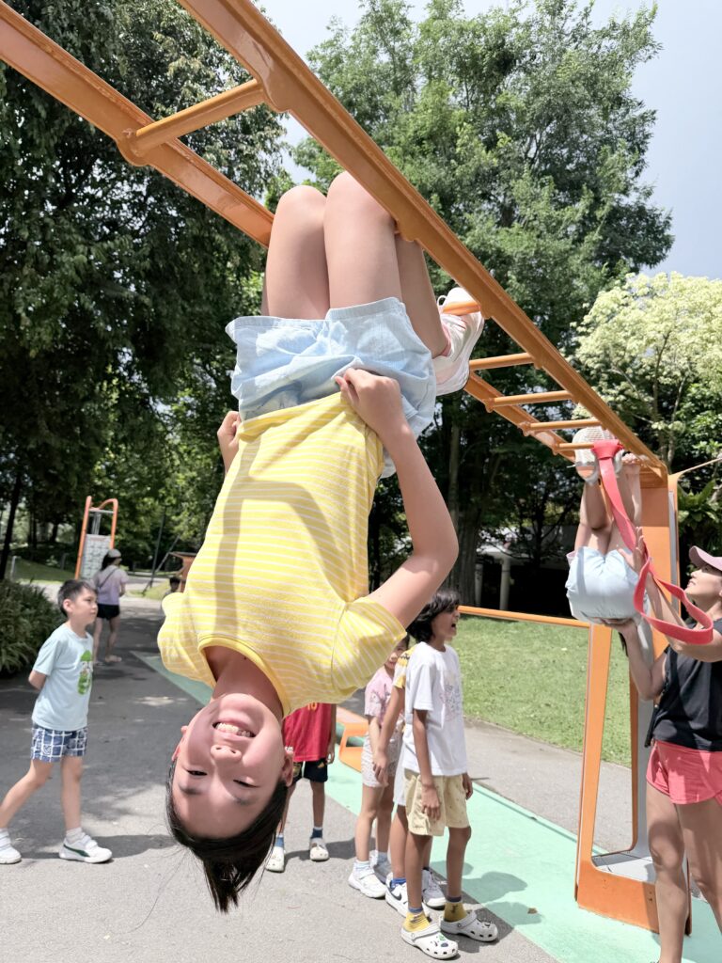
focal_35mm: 24
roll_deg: -7.2
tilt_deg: +7.4
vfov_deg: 71.6
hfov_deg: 56.8
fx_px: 667
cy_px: 482
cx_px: 361
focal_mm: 6.76
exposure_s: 1/4405
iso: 80
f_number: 1.78
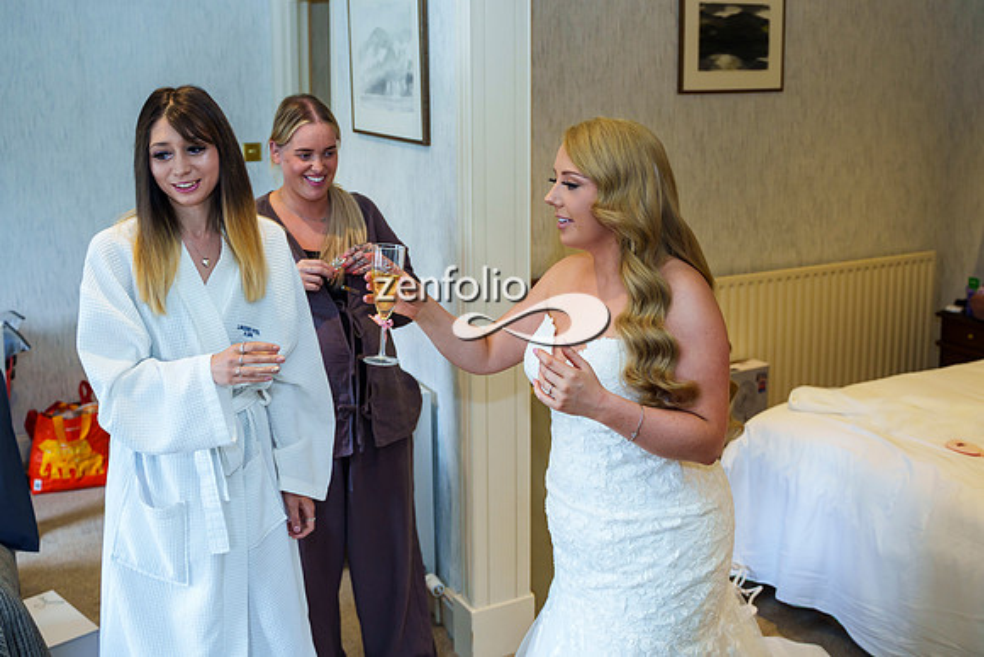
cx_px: 517
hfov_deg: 52.0
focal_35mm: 37
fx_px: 1007
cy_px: 237
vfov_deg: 35.8
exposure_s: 1/200
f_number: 2.8
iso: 800
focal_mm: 28
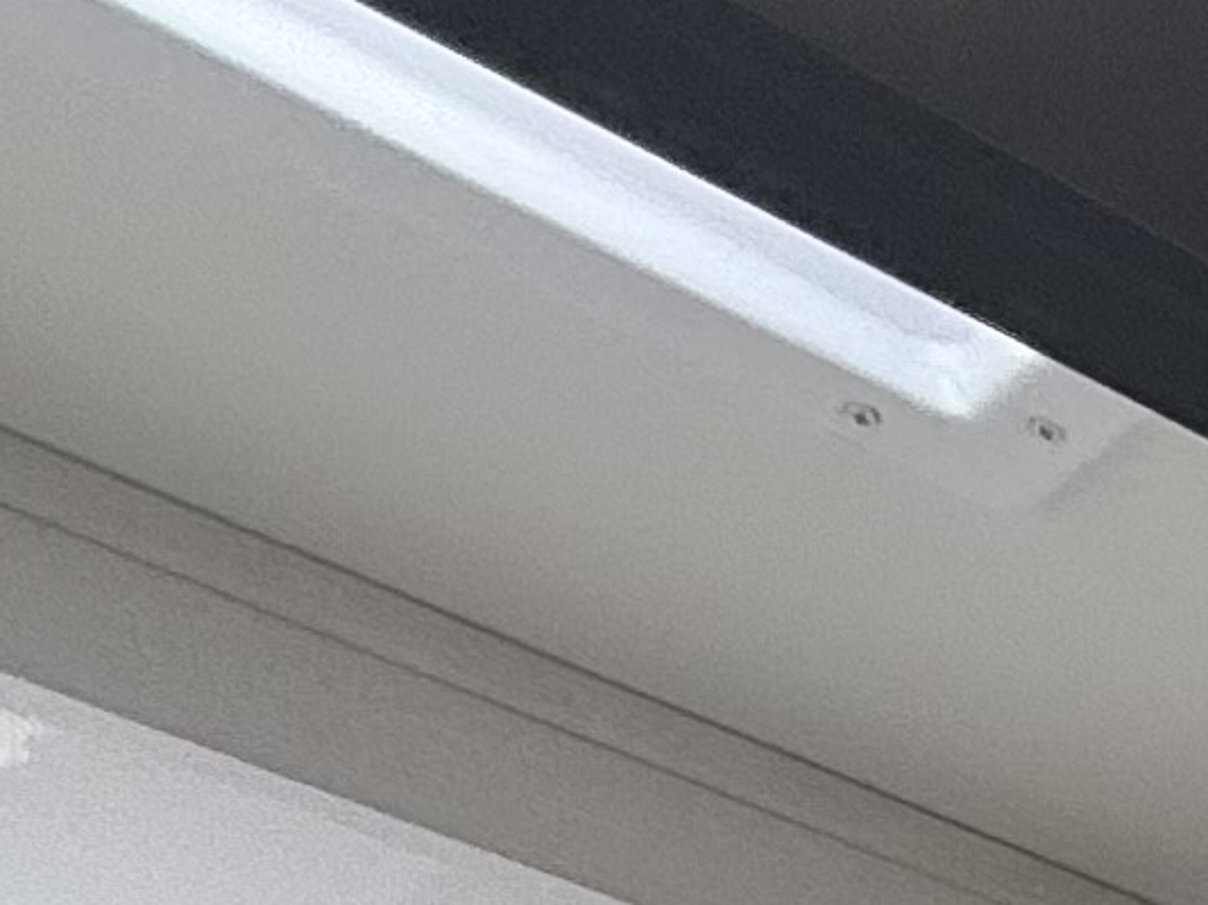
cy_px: 3069
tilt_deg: -2.1
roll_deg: +0.9
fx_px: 3697
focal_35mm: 106
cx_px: 3187
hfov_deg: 12.6
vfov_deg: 9.4
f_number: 2.2
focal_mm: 2.22
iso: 50
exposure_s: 1/297
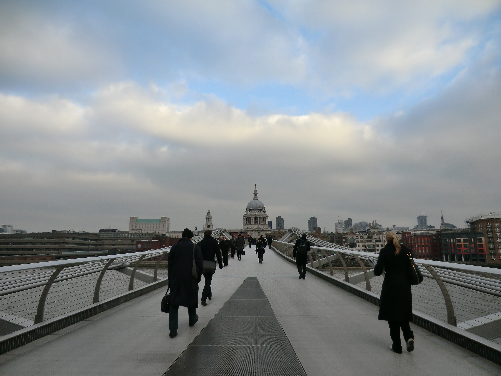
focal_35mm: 24
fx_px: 347
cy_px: 188
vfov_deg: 56.8
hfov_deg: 71.6
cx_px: 250
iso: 64
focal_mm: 4.3
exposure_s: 1/320
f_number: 3.2
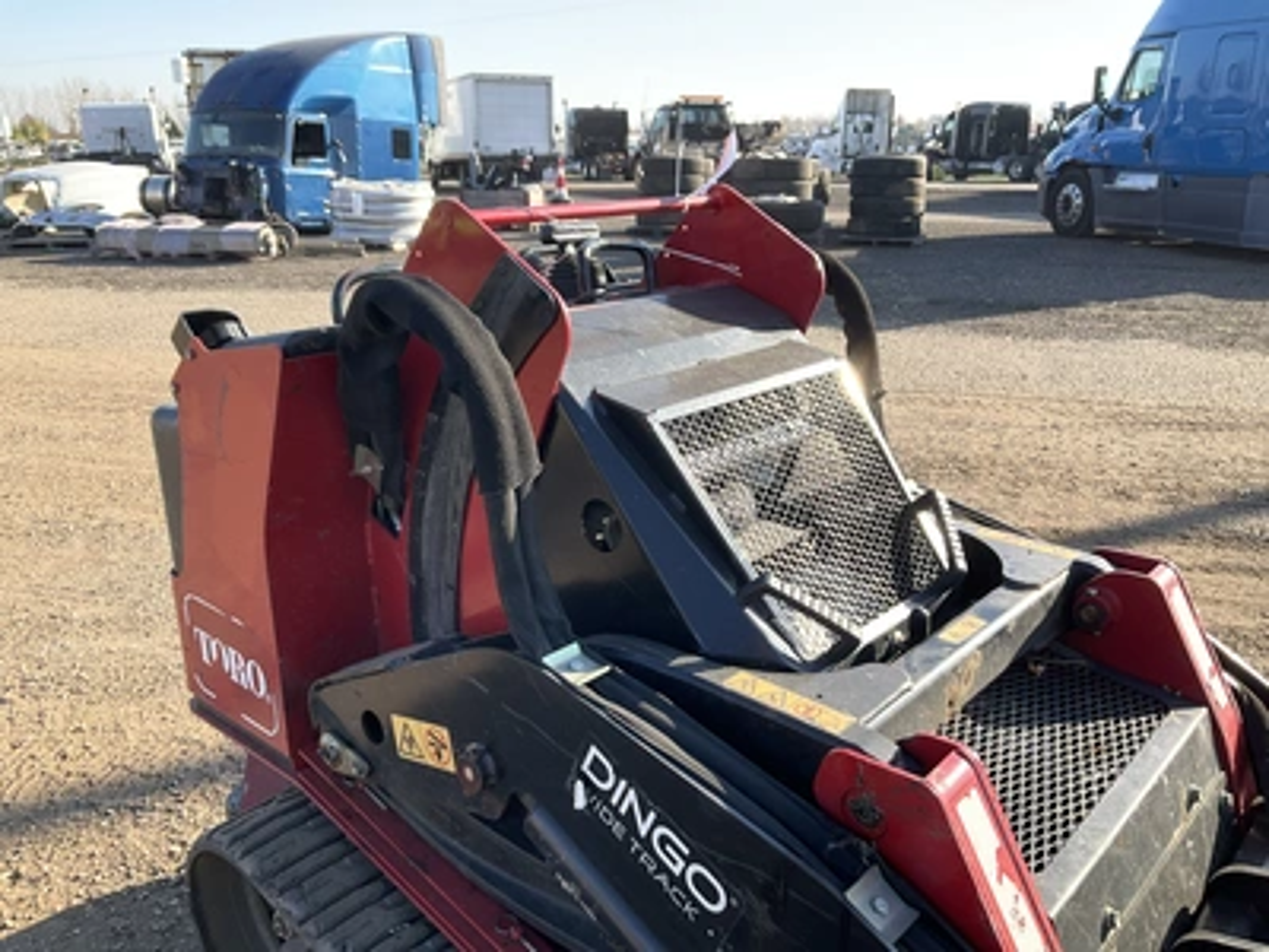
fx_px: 1063
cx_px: 634
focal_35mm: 29
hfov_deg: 61.7
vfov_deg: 48.2
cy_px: 476
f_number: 1.8
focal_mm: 3
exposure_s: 1/495
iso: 25
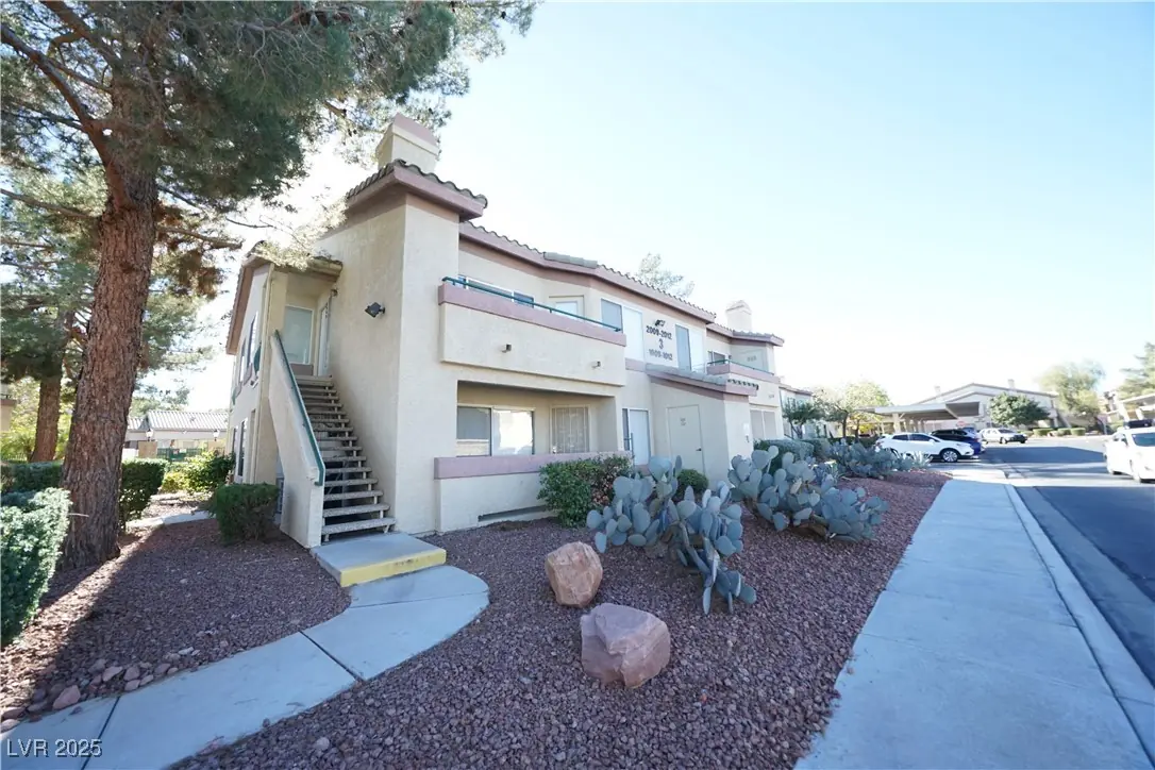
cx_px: 578
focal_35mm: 12
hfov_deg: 112.6
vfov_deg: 90.0
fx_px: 385
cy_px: 385
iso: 320
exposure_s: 1/125
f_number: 7.1
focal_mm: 12
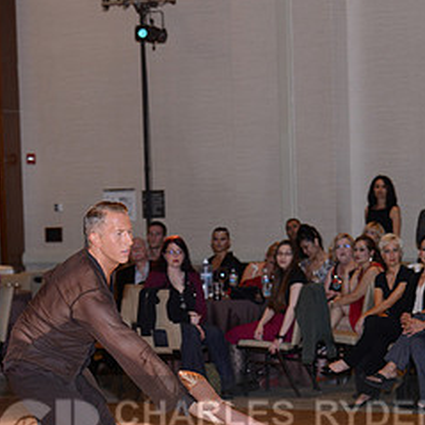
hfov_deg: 10.9
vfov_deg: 10.8
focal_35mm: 161
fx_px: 2236
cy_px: 436
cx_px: 225
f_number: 4.5
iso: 1000
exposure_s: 1/250
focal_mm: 78
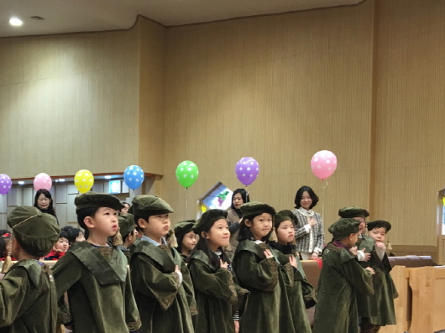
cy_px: 251
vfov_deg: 27.6
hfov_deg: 35.8
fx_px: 668
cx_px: 97
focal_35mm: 52
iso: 80
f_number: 2.2
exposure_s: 1/30
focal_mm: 4.15
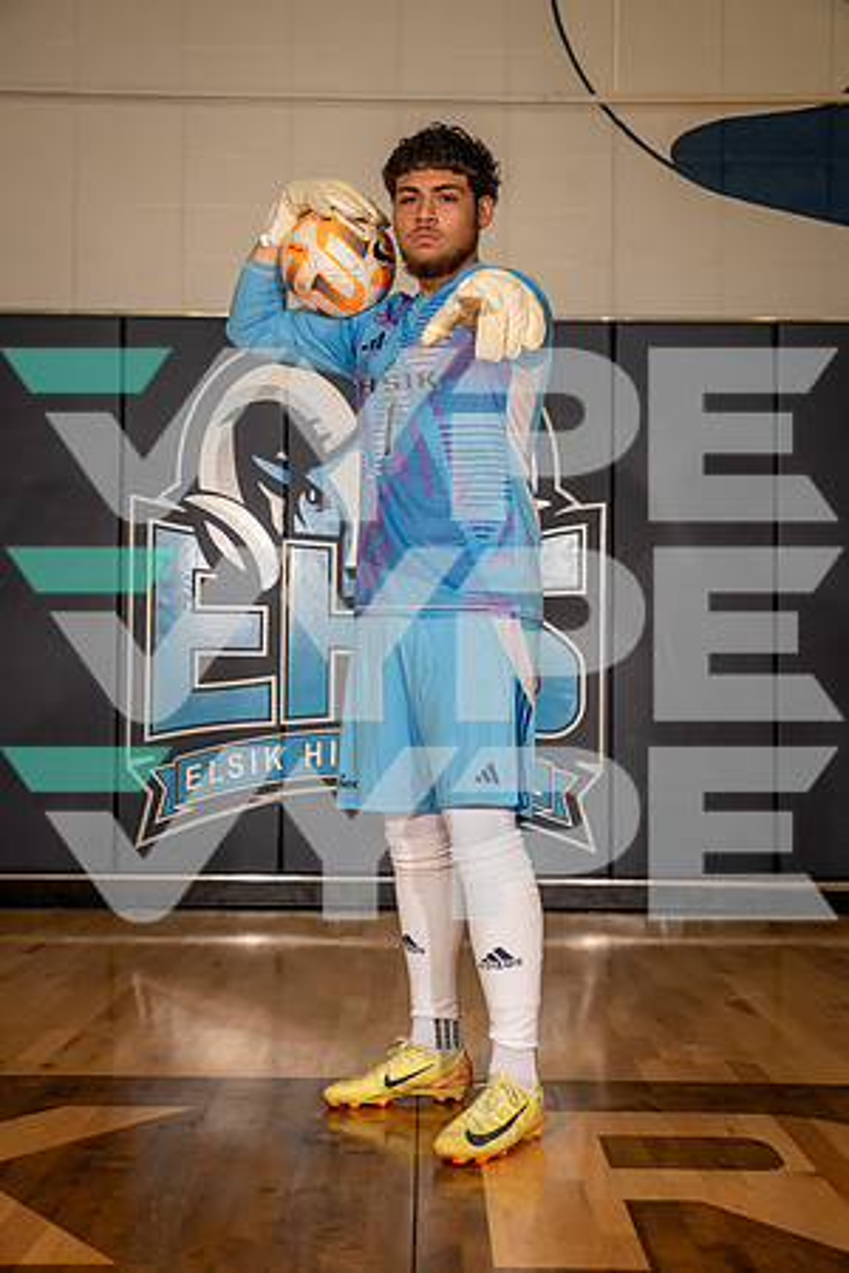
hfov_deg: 28.1
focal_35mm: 48
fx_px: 1698
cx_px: 424
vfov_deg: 41.1
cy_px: 636
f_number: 6.3
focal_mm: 48
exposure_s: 1/400
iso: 800
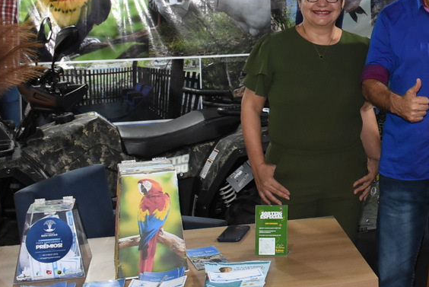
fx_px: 799
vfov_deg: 19.3
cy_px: -49
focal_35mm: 67
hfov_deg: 27.9
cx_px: 450
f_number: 5.6
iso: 1600
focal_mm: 18
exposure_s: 1/60
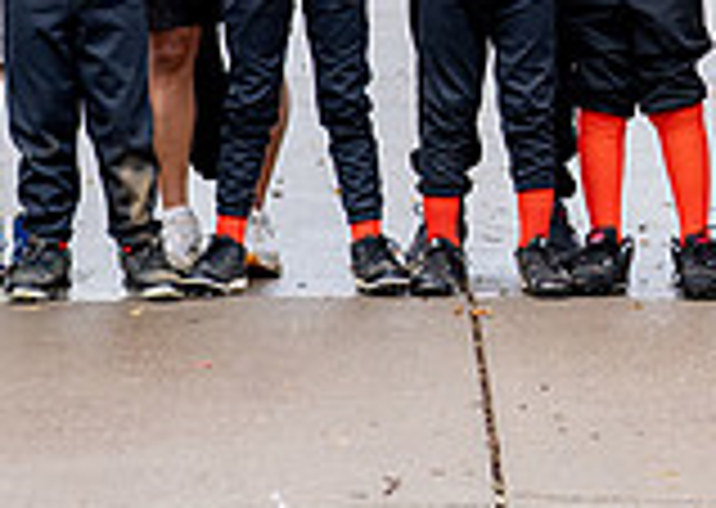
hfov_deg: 8.1
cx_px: 577
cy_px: -140
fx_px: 5055
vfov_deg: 5.7
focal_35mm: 249
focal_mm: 50
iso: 320
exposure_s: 1/1000
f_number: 2.8
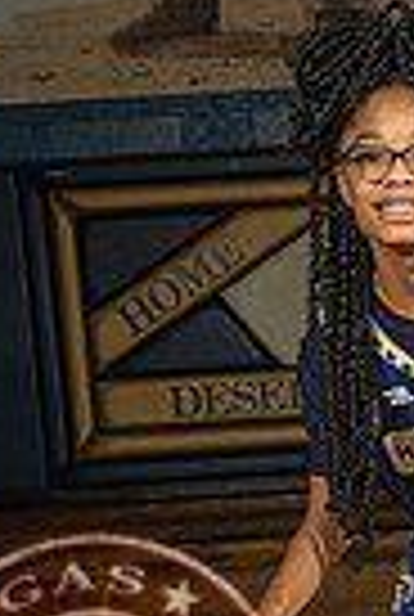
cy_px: 634
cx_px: 536
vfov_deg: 16.9
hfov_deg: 11.4
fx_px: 2025
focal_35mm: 118
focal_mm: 36
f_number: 7.1
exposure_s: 1/200
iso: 160
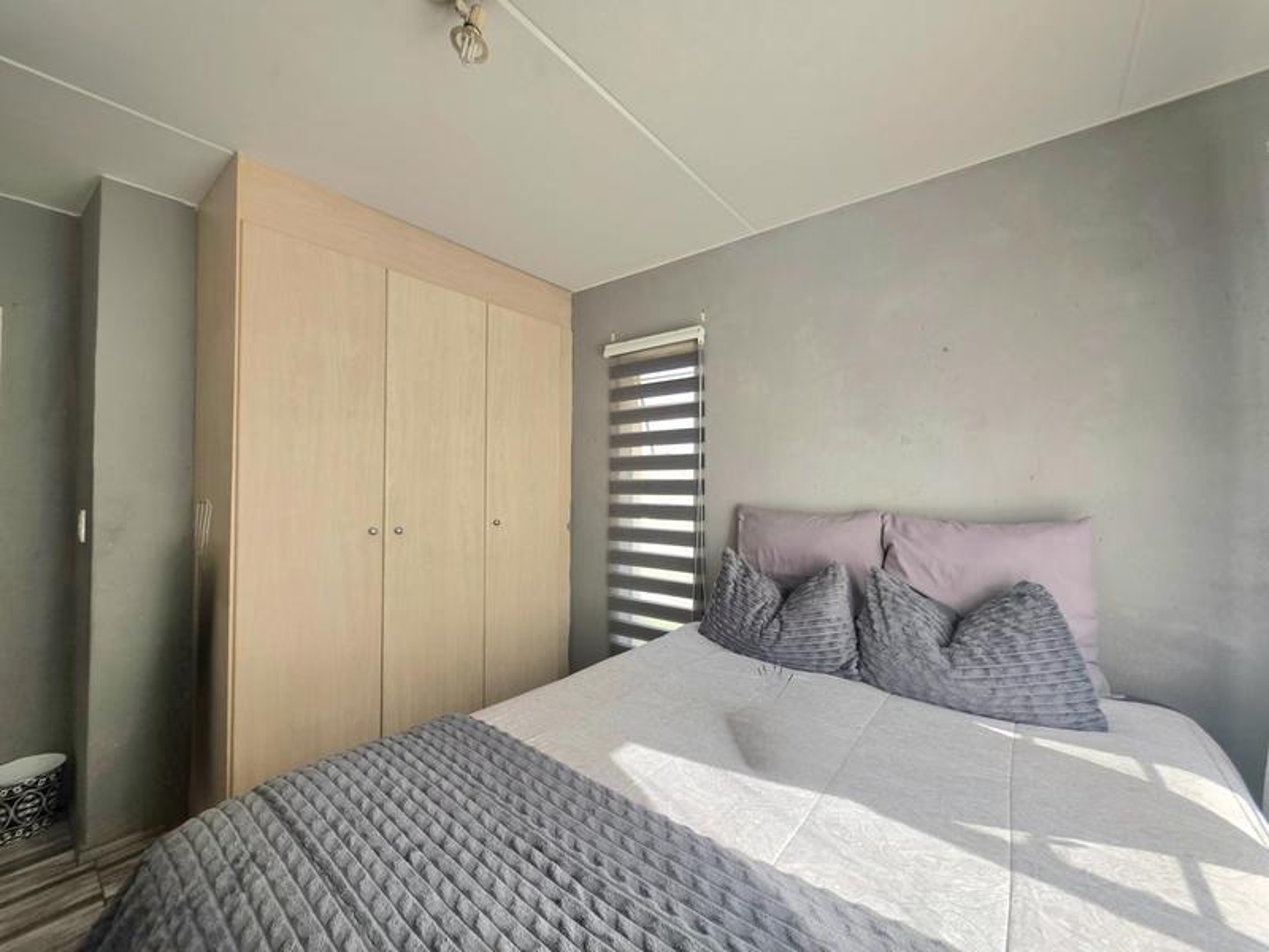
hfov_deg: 106.2
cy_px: 476
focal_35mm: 13
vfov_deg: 89.9
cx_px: 634
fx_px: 477
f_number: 1.9
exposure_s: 1/101
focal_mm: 2.2
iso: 20
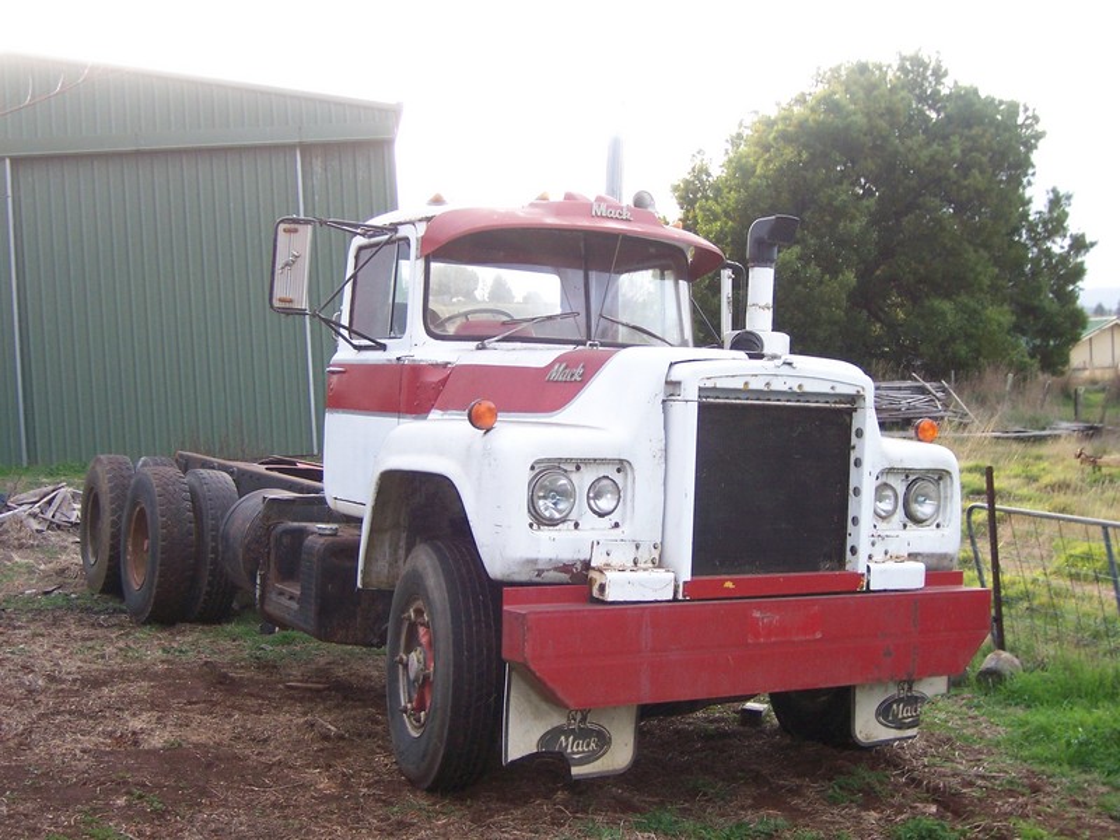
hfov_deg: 42.1
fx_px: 1456
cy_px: 420
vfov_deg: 32.2
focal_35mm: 45
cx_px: 560
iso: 160
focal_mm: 7.7
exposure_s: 1/125
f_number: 3.2
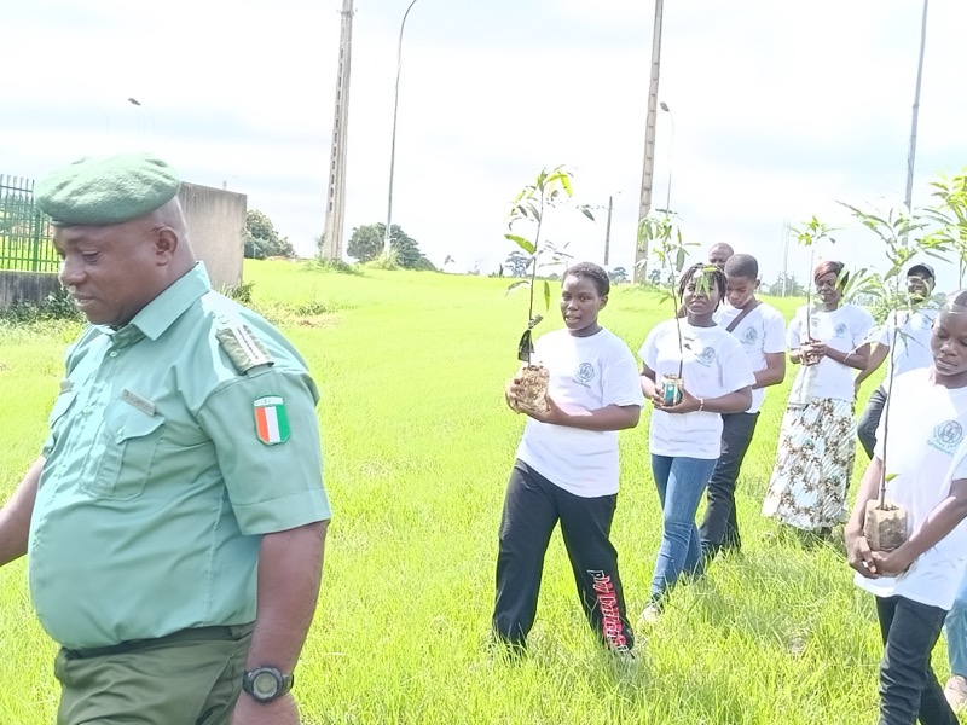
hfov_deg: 39.7
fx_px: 1341
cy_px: 362
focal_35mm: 48
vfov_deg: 30.3
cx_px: 484
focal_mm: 5.24
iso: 50
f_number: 1.7
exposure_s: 1/217
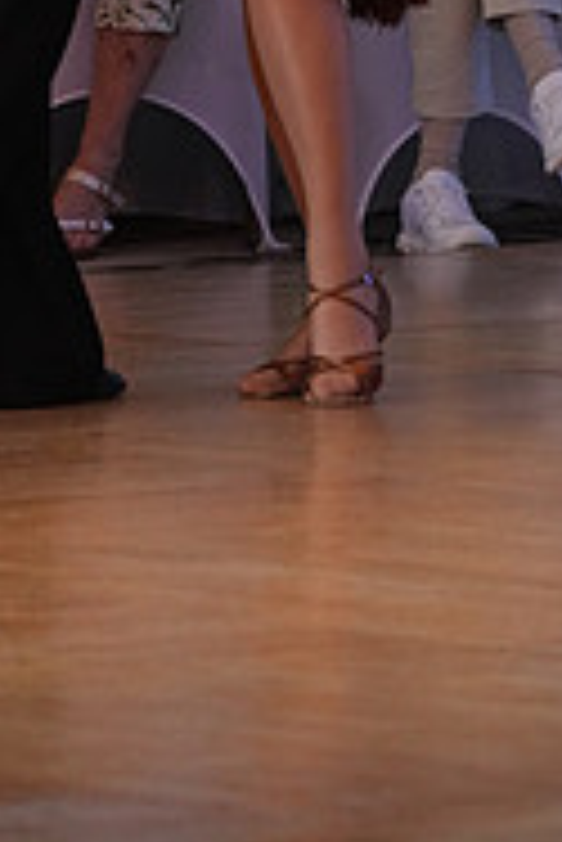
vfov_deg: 3.3
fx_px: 14514
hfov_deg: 2.2
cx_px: 326
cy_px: -374
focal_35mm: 621
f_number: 4
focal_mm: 200
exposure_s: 1/400
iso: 2500
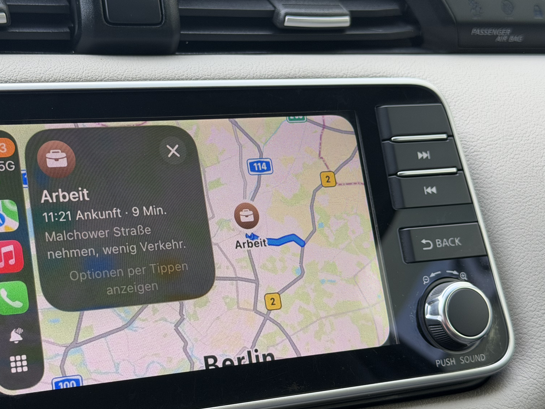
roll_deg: -4.3
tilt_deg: -14.2
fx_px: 1008
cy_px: 236
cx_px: 203
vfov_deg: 22.9
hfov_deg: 30.1
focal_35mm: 64
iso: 64
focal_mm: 6.76
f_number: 1.78
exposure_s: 1/297
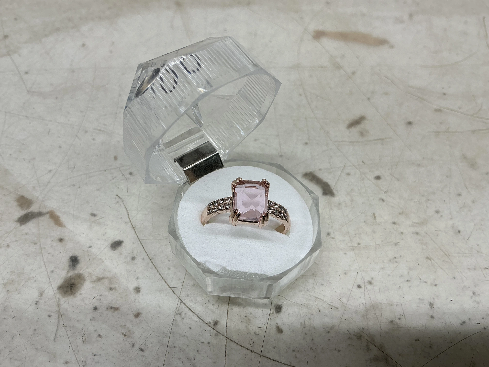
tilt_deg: -50.3
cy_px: 184
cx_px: 244
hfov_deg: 63.4
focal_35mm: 28
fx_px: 396
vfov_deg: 49.7
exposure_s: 1/120
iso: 25
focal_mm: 3
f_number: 1.8
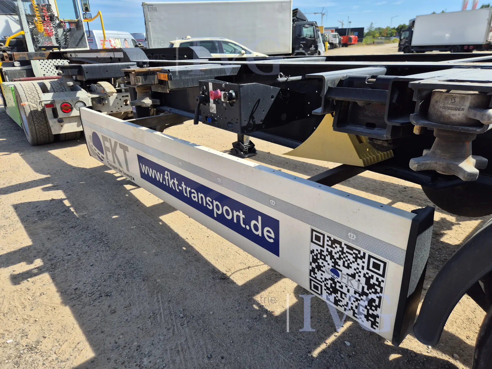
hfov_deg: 73.9
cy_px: 184
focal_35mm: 23
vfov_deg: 58.9
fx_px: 327
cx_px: 246
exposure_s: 1/1240
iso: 25
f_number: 1.8
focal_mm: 5.4
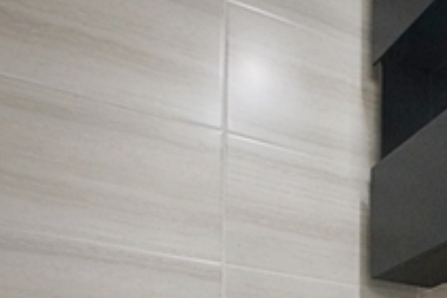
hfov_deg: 29.2
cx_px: 564
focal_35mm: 57
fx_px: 708
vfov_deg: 19.7
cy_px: 479
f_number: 9
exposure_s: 1/25
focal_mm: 10
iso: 800
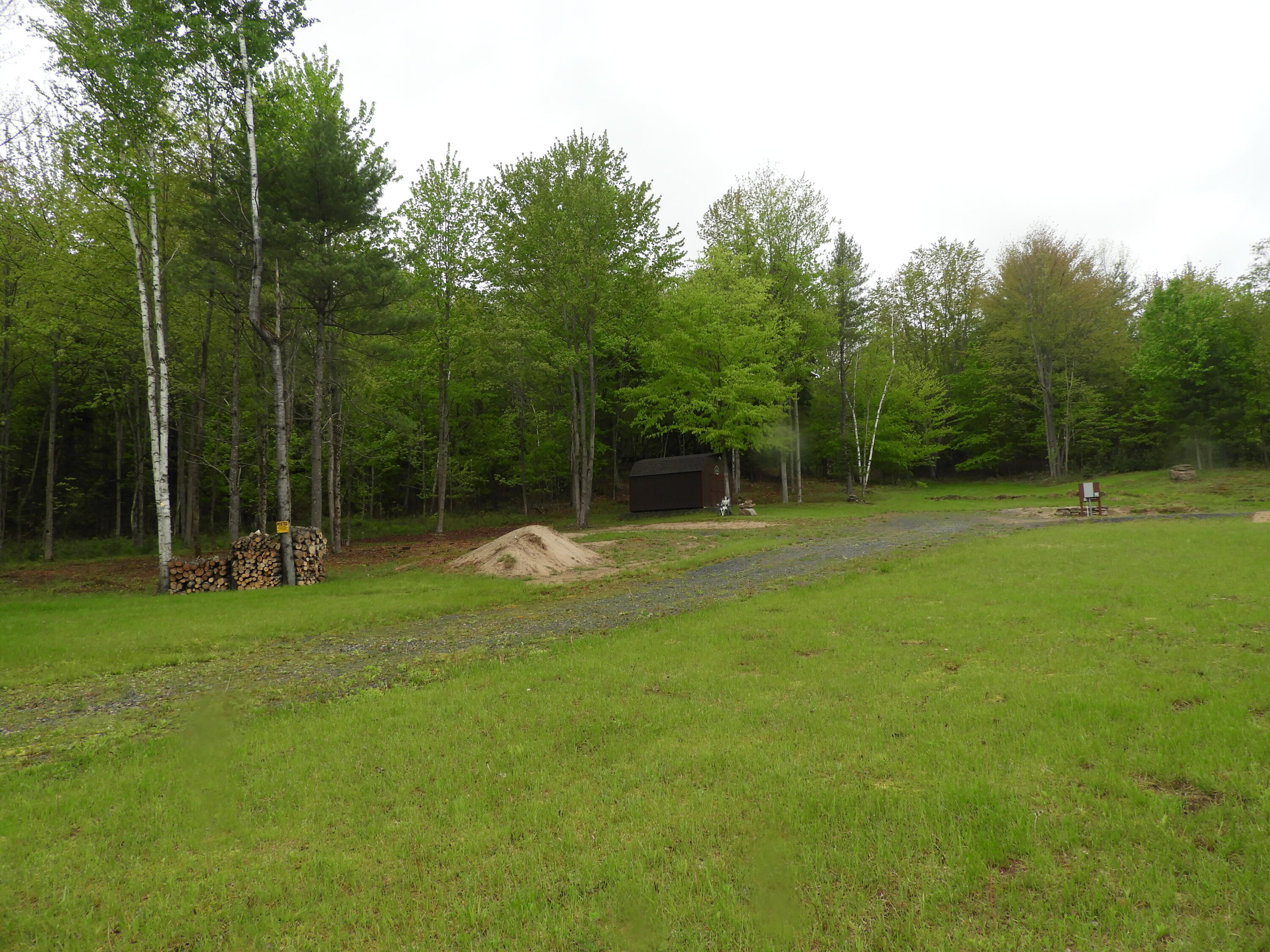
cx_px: 635
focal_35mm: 24
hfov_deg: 71.6
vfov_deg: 56.8
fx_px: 881
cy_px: 476
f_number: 3.3
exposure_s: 1/250
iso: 100
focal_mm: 4.3
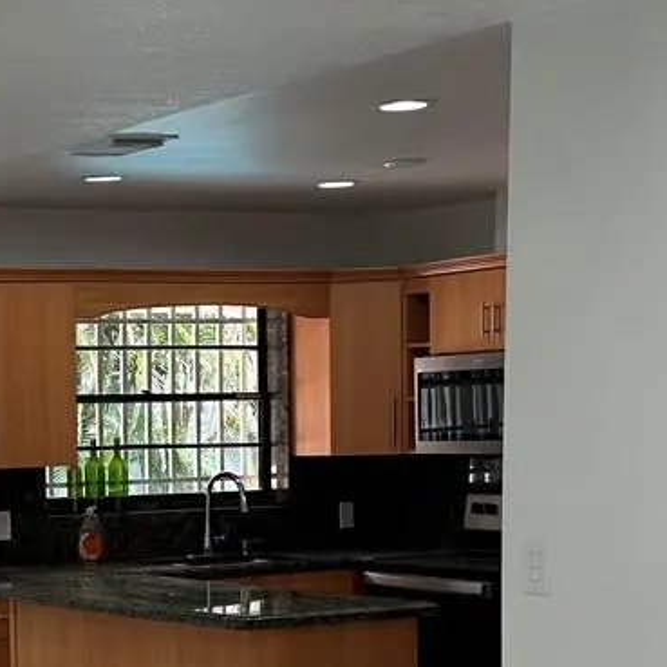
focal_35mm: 92
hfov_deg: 18.1
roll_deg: +0.6
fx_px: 2006
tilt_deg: -3.5
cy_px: 548
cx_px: -80
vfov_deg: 18.7
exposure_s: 1/133
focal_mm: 6.86
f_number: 1.78
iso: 80
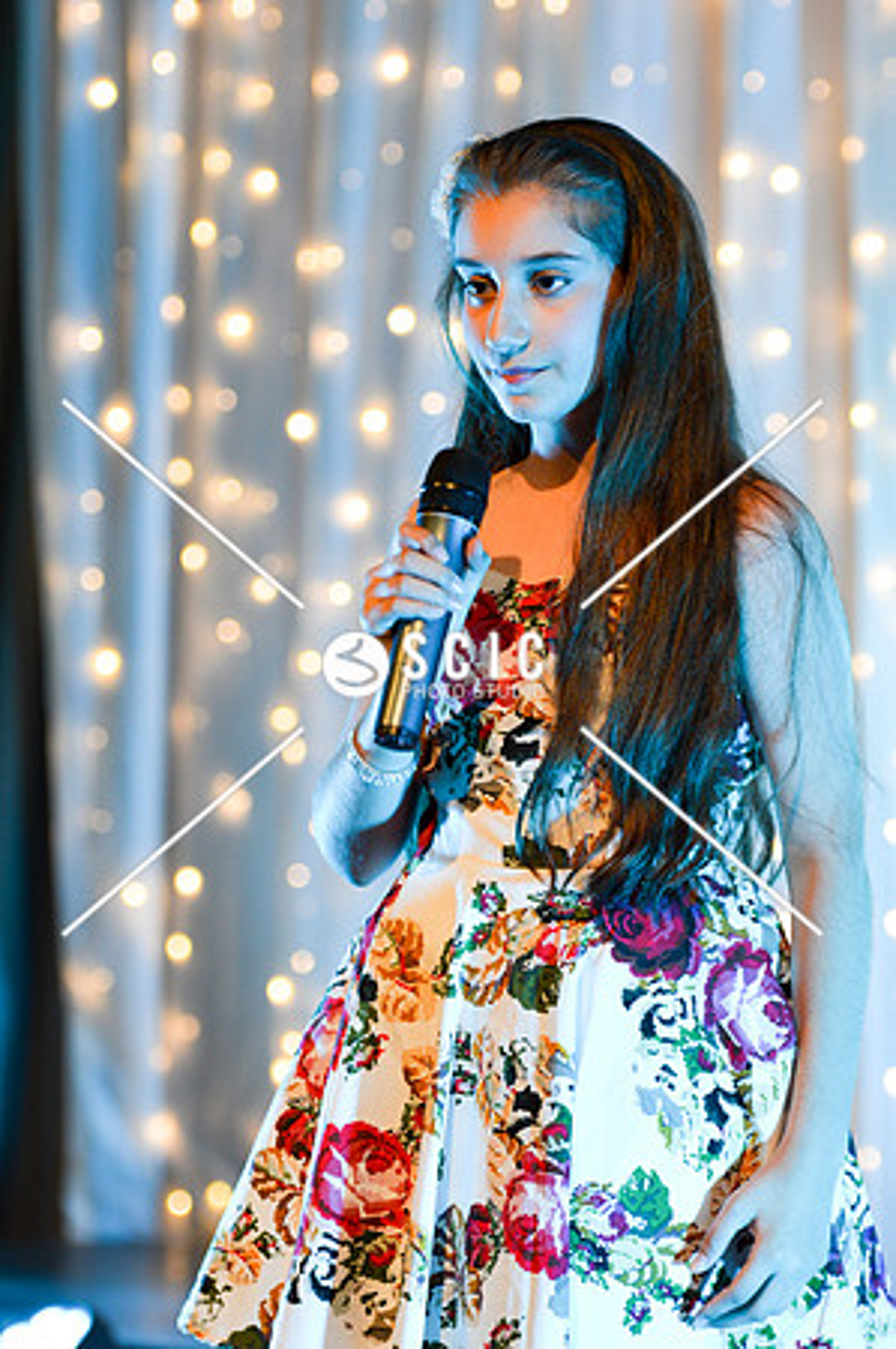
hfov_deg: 6.5
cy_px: 674
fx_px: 7858
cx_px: 448
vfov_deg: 9.8
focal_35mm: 210
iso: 400
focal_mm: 140
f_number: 2.8
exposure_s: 1/125
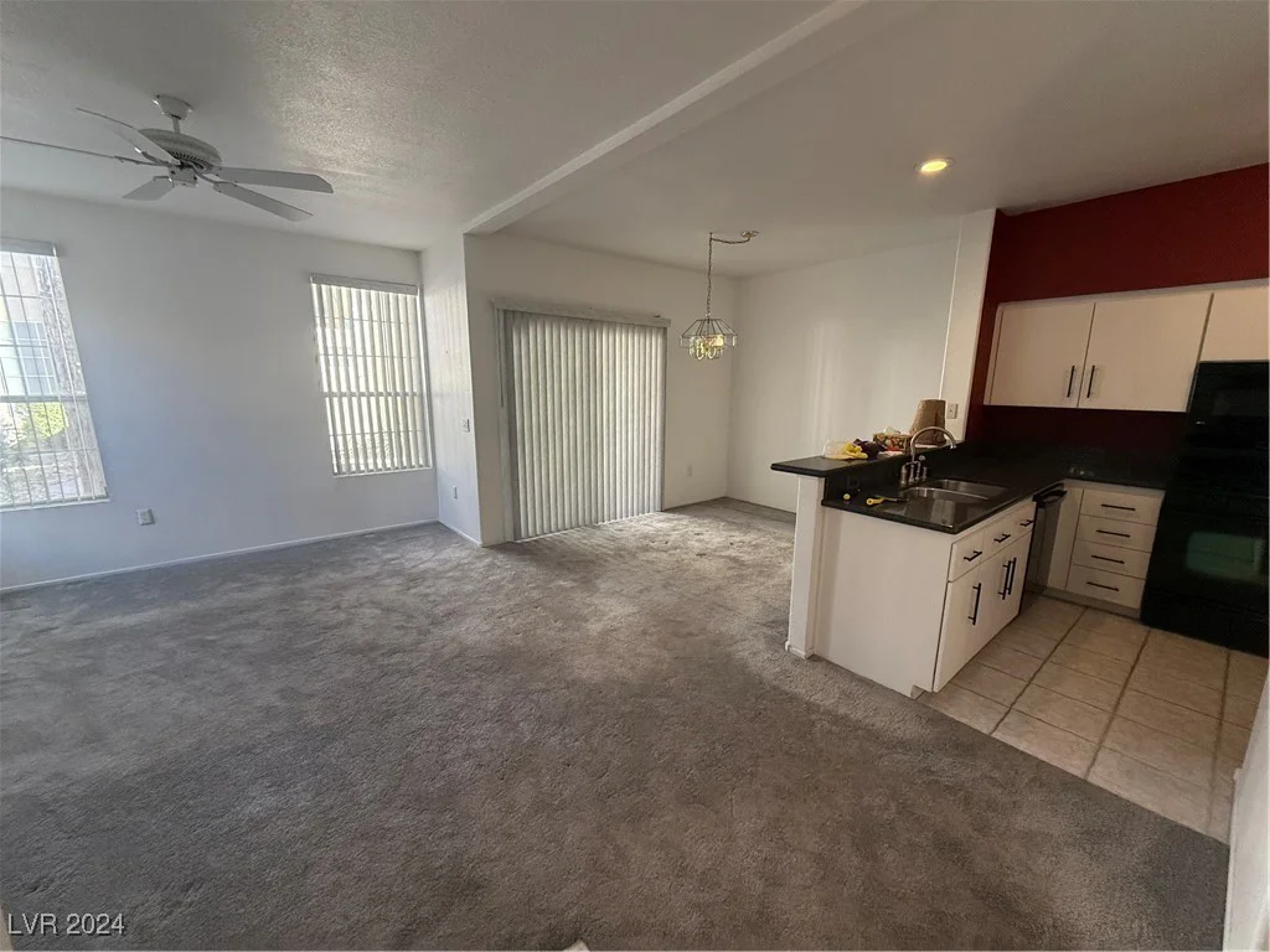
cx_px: 635
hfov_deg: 102.1
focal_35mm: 14
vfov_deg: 85.7
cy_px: 476
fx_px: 514
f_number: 2.2
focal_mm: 2.22
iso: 250
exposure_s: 1/120
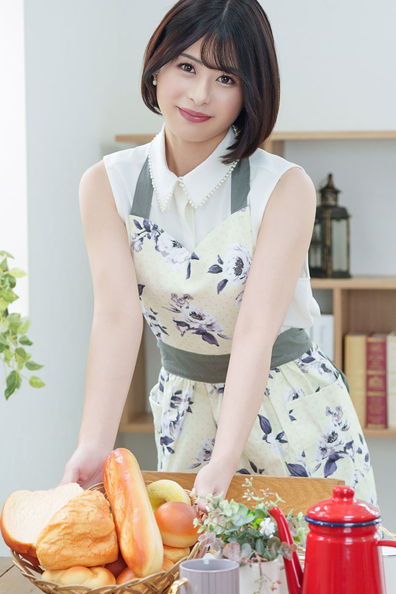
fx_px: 1600
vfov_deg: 21.0
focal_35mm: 97
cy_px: 314
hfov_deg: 14.1
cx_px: 168
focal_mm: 74
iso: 1600
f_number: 4
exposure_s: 1/200
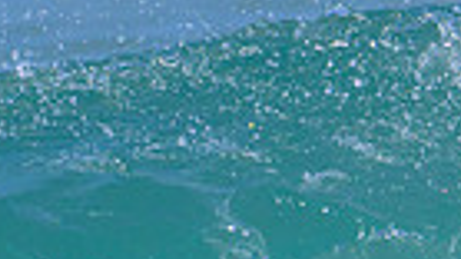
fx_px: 37041
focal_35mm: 3032
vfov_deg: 0.4
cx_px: 784
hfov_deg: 0.7
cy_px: 766
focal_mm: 510
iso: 720
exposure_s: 1/2000
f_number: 11
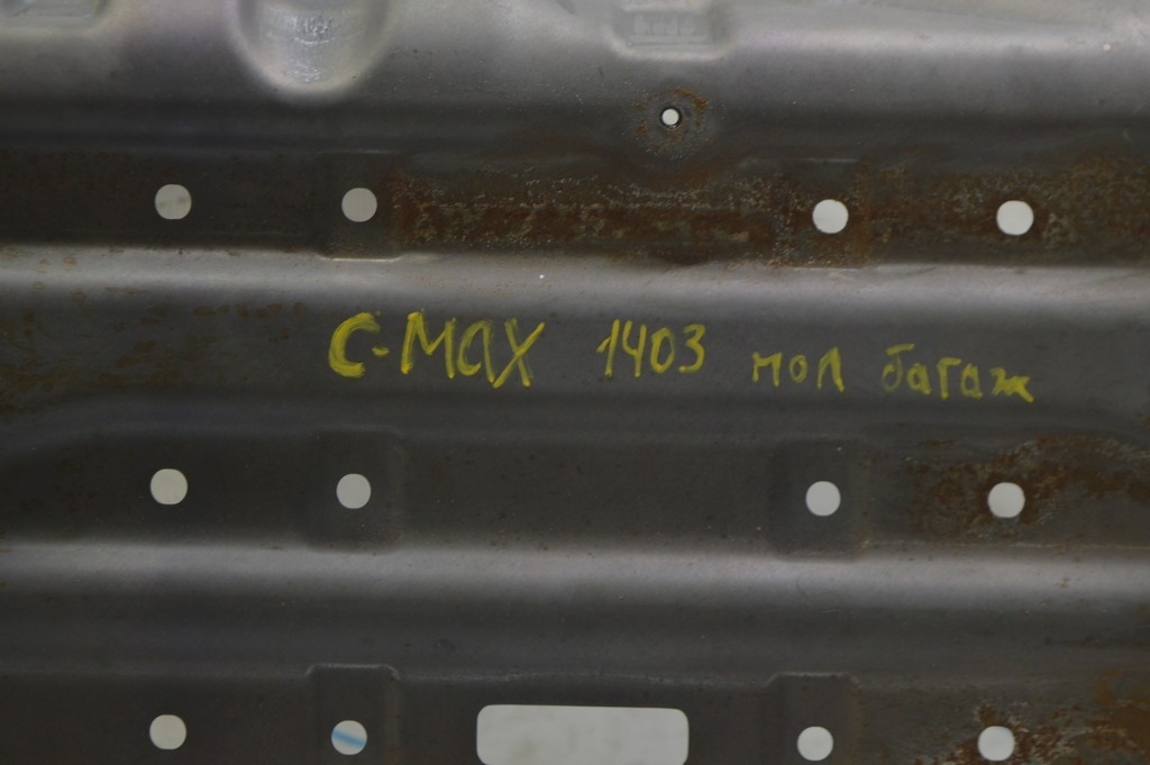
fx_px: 2633
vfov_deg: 16.5
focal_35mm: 82
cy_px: 382
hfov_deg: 24.6
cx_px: 575
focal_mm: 55
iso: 400
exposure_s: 1/20
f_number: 5.6
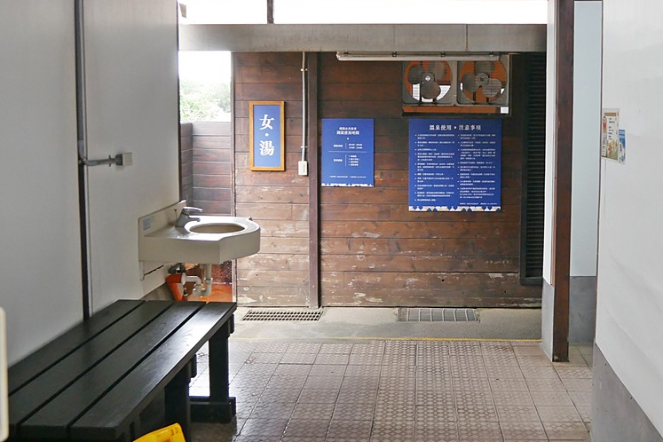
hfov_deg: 49.2
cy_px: 171
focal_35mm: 39
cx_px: 406
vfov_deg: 34.1
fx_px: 718
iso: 1000
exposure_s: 1/60
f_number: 3.5
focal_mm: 14
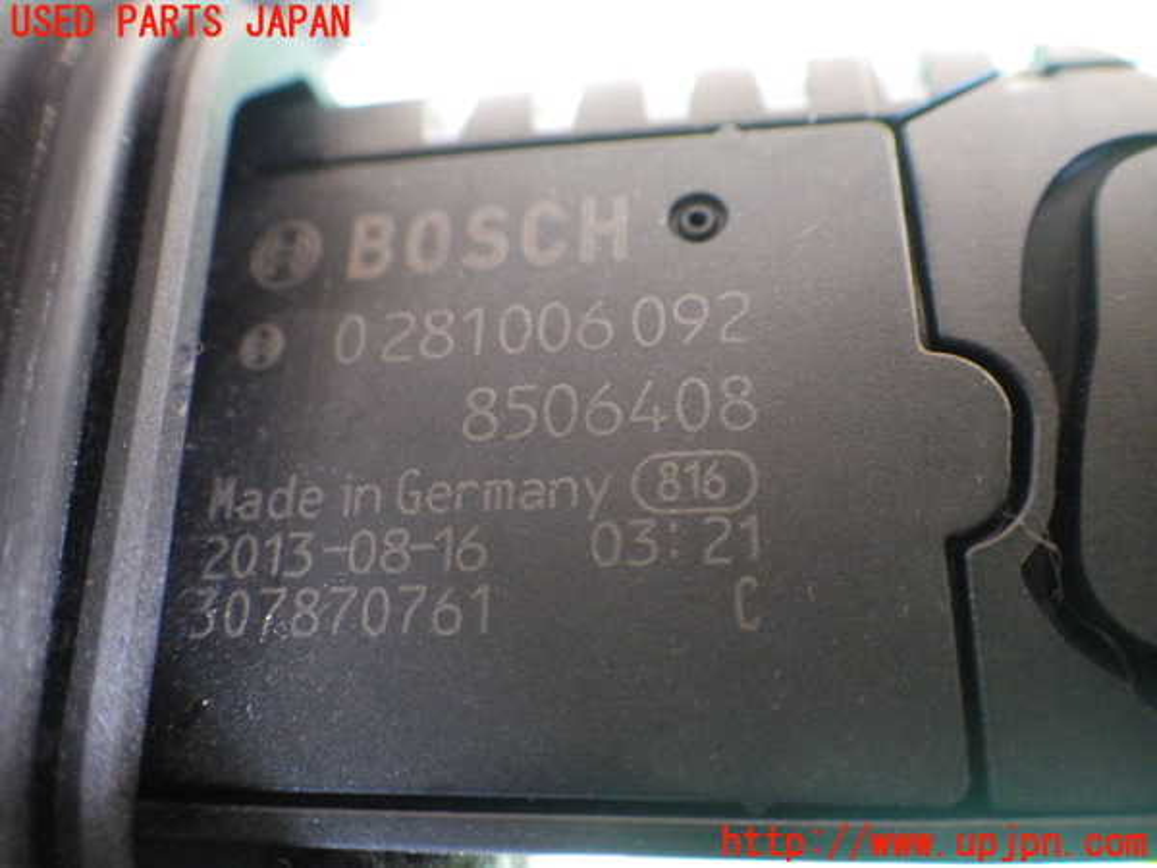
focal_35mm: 31
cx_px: 578
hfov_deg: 58.4
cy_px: 434
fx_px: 1036
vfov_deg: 45.4
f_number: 2.3
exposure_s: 1/20
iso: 1600
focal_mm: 5.5
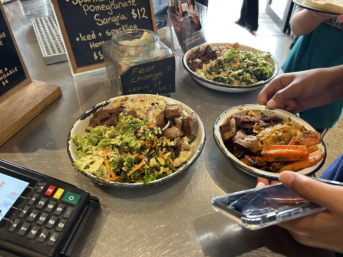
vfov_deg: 53.1
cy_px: 128
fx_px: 258
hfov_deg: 67.3
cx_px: 172
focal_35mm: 26
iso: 160
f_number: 1.5
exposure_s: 1/50
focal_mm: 5.7
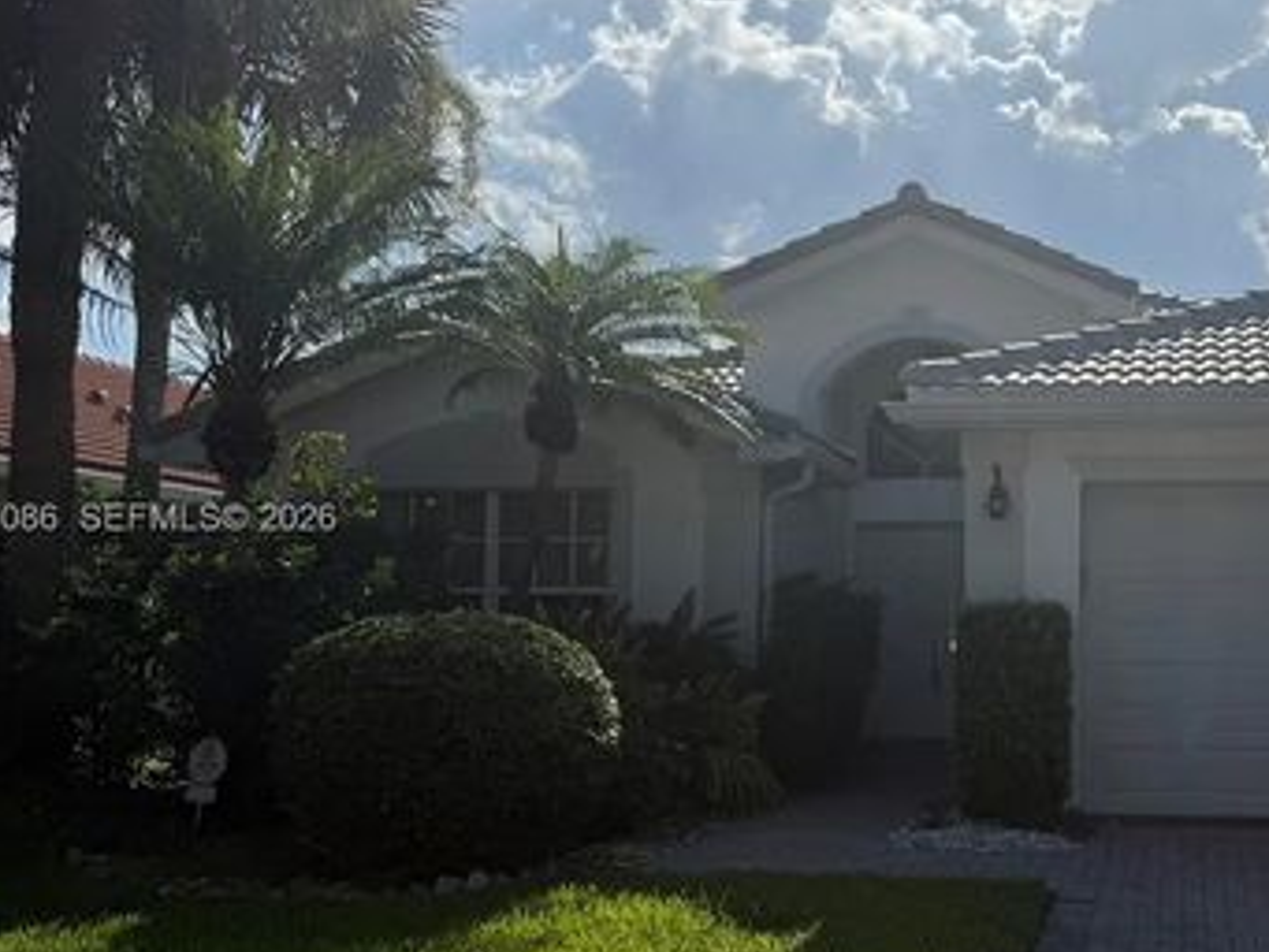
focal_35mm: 45
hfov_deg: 39.9
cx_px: 1064
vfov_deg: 32.2
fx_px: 1650
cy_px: 521
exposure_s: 1/14286
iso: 64
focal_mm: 6.76
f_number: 1.78
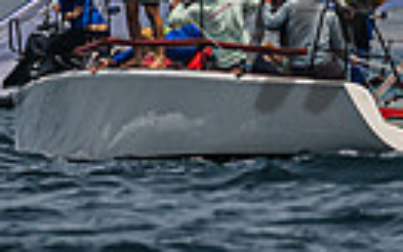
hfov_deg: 1.2
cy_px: -282
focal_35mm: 1787
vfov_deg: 0.7
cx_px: 227
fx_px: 19635
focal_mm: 310
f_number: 6.3
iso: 400
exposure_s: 1/5000
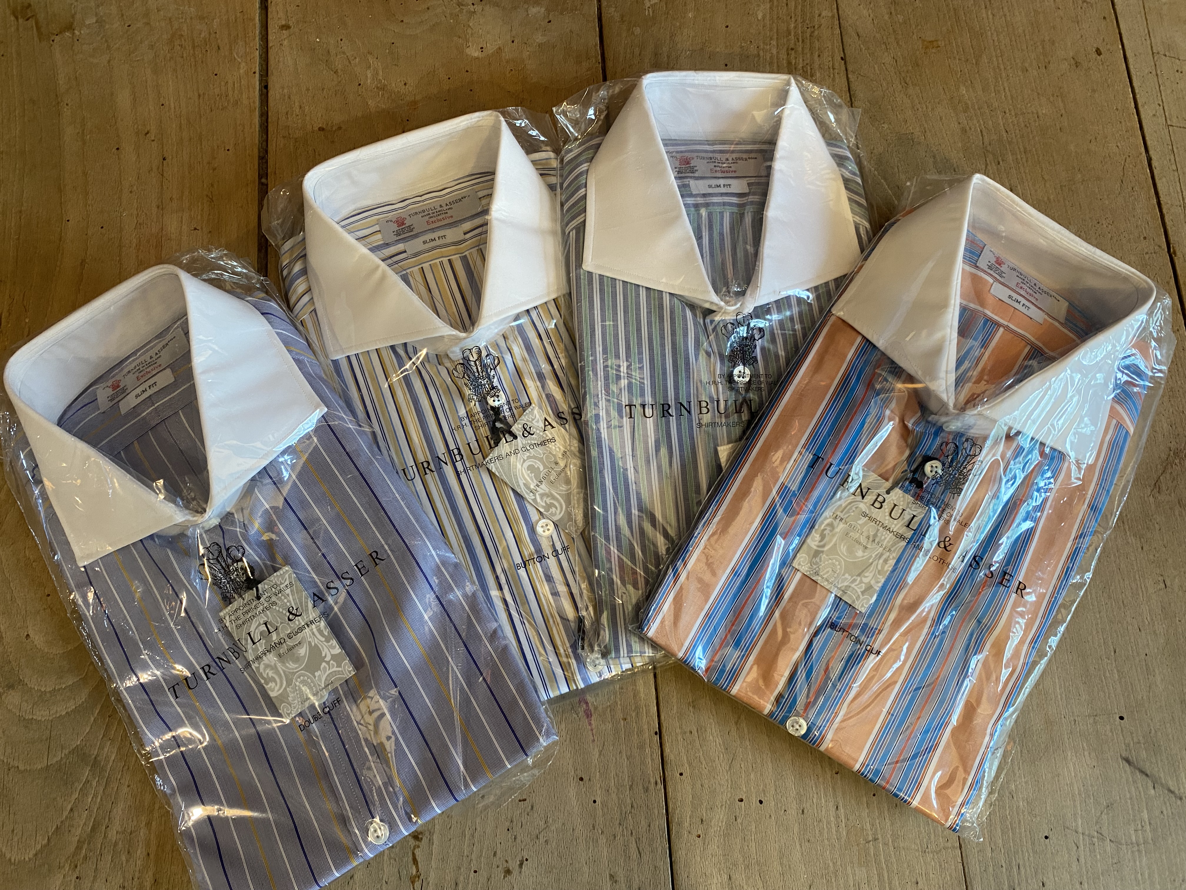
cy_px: 445
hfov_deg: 67.3
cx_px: 593
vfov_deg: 53.1
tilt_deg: -76.7
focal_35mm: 26
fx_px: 891
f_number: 1.8
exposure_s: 1/50
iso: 200
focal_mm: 4.25
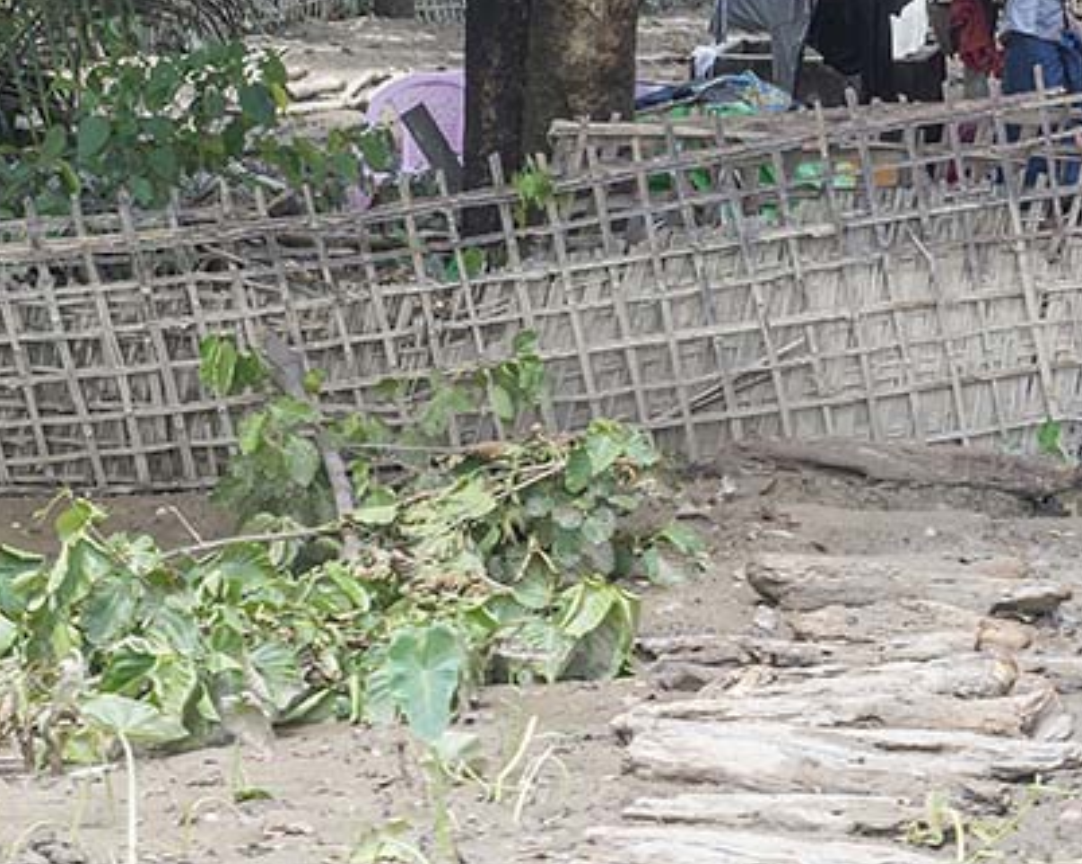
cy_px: 238
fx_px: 5024
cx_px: 1147
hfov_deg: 12.1
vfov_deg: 9.8
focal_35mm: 157
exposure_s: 1/200
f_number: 11
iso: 400
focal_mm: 70
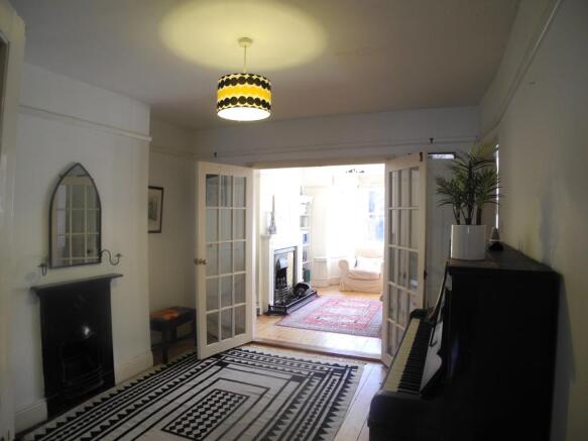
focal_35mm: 28
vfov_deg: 49.7
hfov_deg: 63.5
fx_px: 476
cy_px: 220
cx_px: 294
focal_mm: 6
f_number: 2.8
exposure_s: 1/30
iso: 148
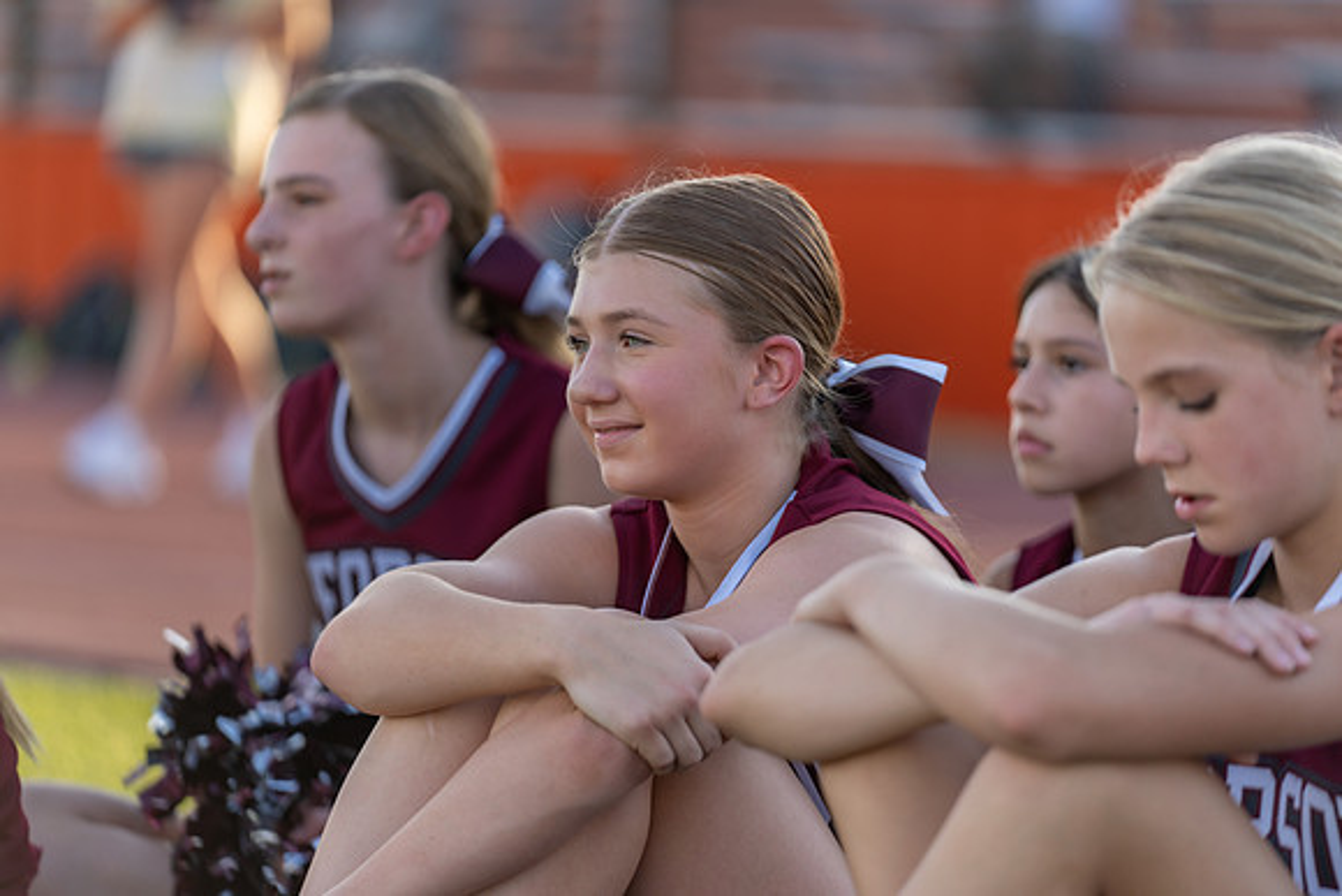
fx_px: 6786
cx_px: 671
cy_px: 448
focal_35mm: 182
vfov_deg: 7.5
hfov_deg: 11.3
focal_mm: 182
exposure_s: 1/500
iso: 100
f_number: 2.8
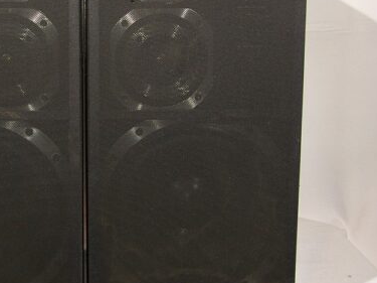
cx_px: 88
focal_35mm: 64
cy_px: 122
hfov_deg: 29.7
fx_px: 697
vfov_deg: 22.9
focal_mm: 10.3
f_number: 2.5
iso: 50
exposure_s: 1/40
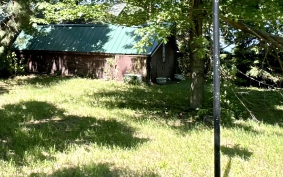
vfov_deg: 26.5
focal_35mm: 48
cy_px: 42
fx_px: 370
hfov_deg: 39.7
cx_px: 46
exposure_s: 1/274
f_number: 2.2
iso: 40
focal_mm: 2.22
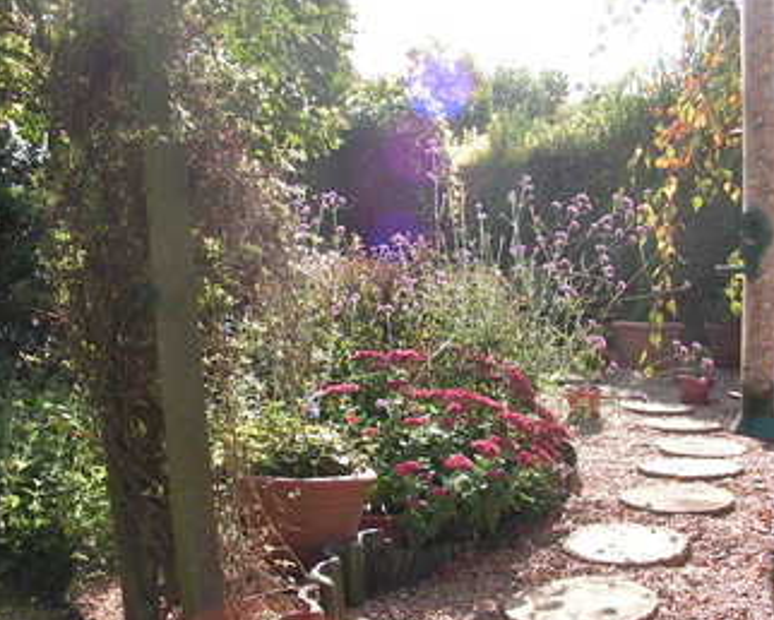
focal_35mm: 48
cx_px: 368
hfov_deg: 38.7
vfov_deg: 31.4
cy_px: 372
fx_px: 1100
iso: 64
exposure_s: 1/320
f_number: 3.2
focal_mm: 6
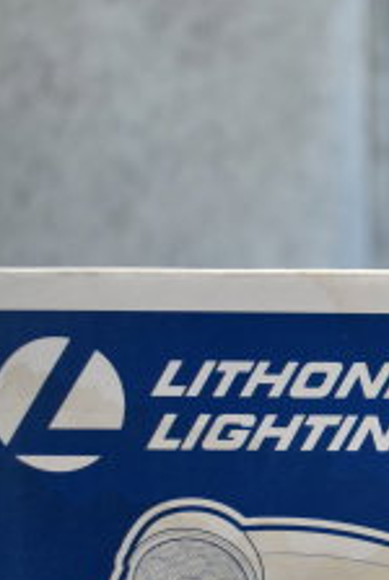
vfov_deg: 18.9
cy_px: 522
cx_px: 744
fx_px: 1713
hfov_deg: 11.8
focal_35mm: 106
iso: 400
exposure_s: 1/40
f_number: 4
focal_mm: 26
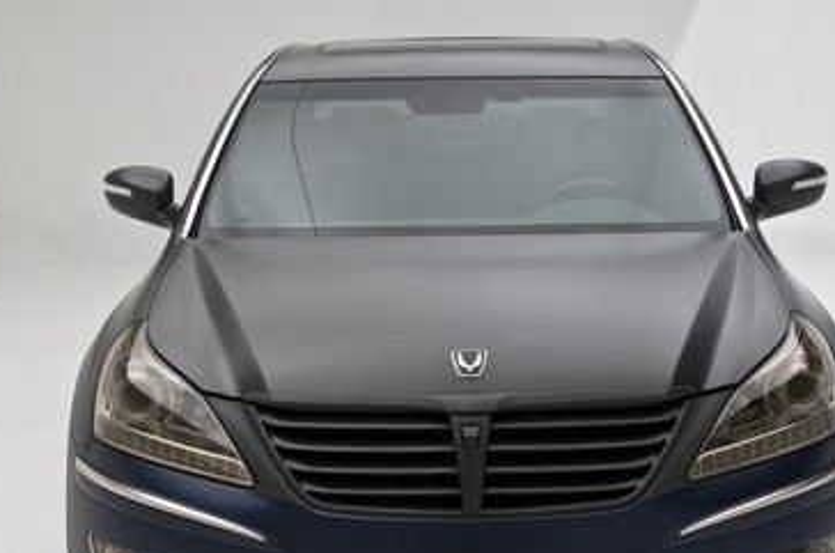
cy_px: 376
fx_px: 1898
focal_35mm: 82
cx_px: 462
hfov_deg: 24.8
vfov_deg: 16.5
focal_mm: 40
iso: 200
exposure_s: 1/160
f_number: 11
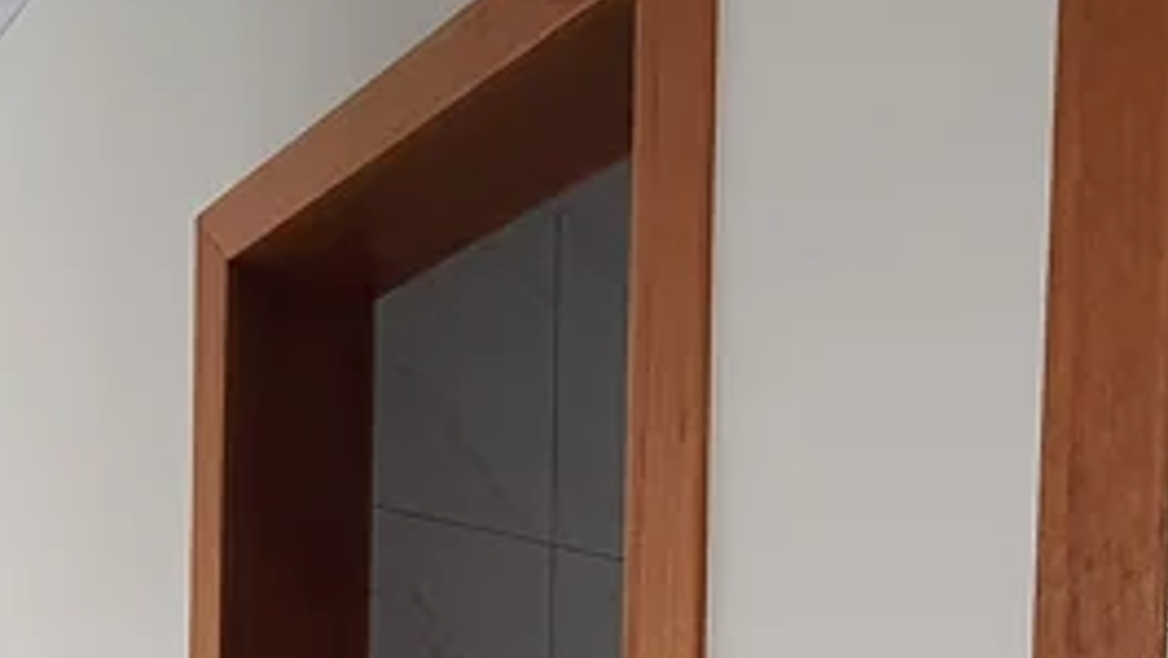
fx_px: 1364
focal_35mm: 44
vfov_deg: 22.3
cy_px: 994
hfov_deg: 46.1
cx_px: 457
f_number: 2.2
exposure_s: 1/60
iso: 320
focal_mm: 1.74
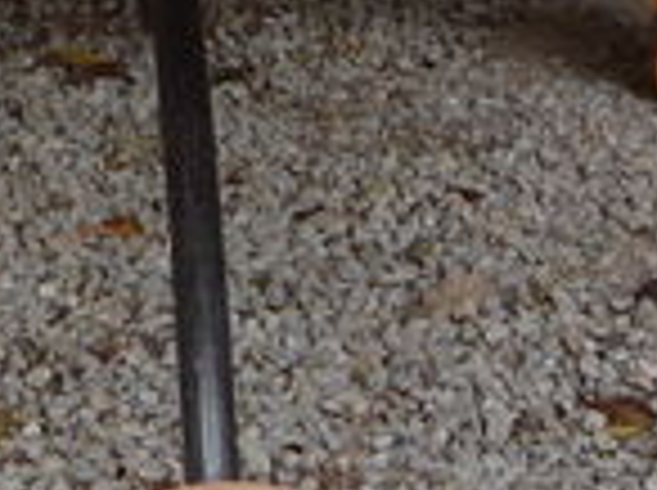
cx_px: 166
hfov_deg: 9.6
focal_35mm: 206
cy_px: 238
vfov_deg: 7.2
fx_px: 3903
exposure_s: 1/80
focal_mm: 5.2
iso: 100
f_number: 3.3
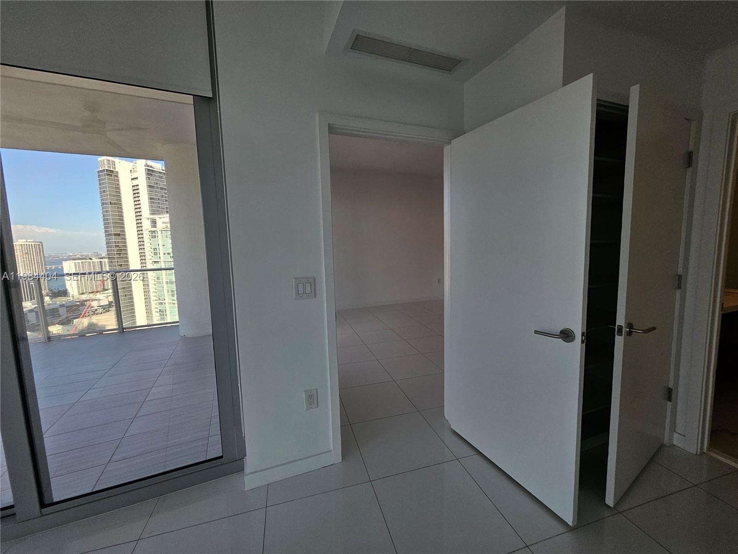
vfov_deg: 89.9
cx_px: 369
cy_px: 277
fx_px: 277
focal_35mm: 13
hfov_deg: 106.2
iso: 32
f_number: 2.2
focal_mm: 1.74
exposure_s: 1/207
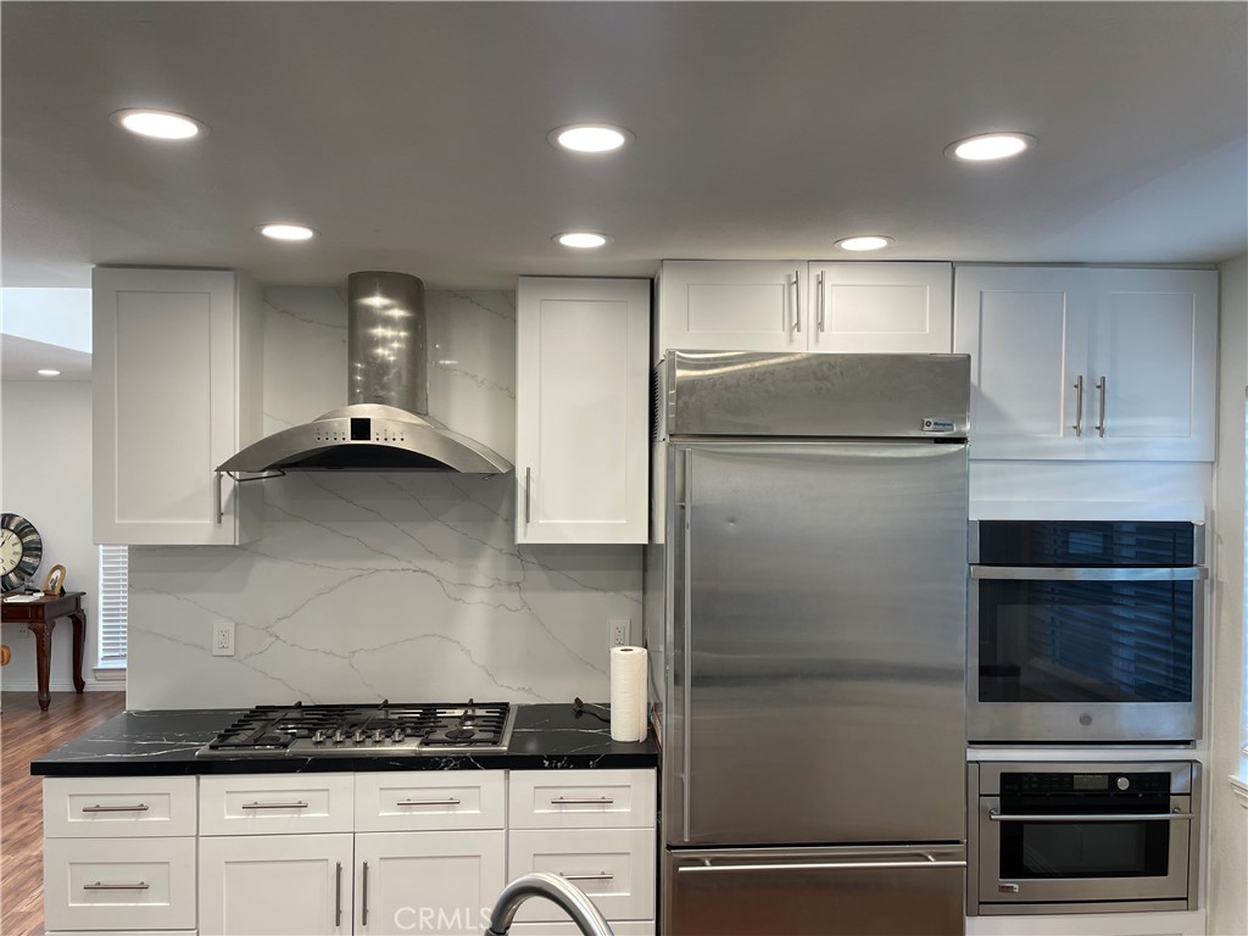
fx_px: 901
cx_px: 624
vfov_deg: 54.9
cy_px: 468
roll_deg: -1.0
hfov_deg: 69.4
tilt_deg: -1.4
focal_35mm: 25
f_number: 1.6
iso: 64
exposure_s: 1/120
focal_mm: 5.1
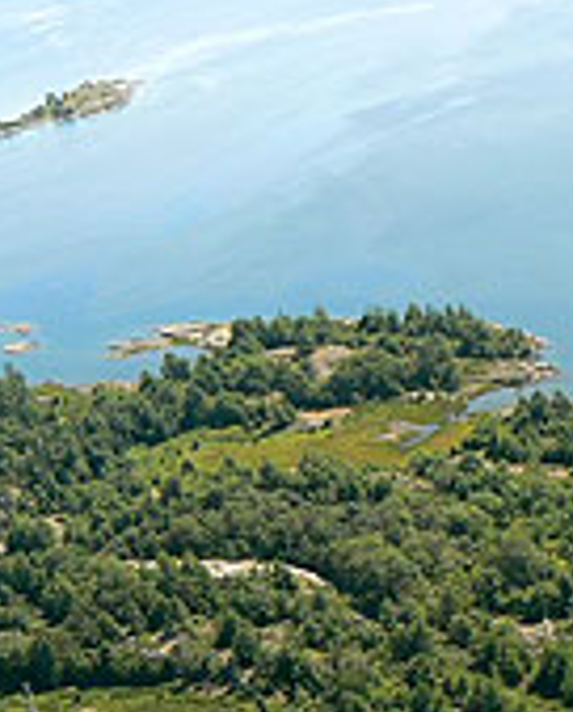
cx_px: 135
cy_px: 590
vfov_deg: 19.7
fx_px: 2028
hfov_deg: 16.0
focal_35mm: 96
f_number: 5.6
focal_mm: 6.2
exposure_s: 1/320
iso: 80
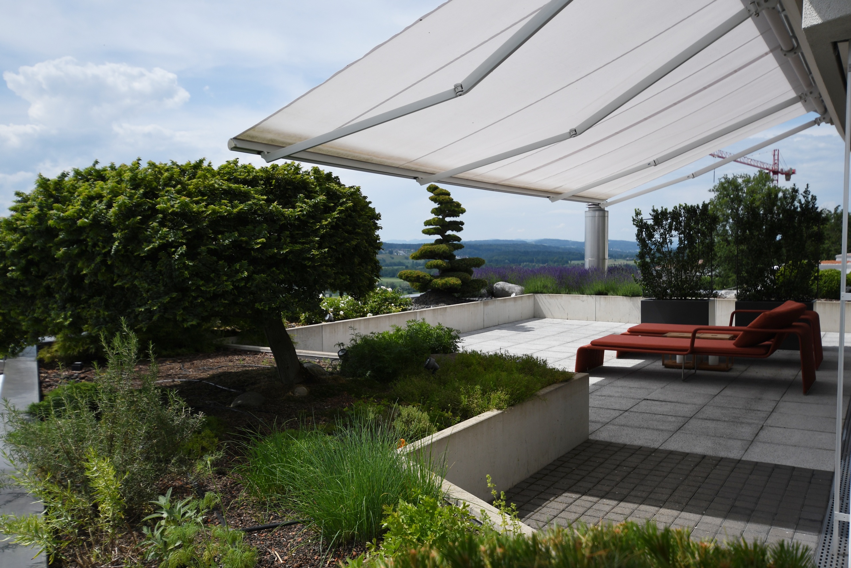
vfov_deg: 43.6
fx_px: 709
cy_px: 284
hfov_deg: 61.9
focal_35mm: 30
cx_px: 426
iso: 200
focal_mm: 20
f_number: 5
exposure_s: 1/800
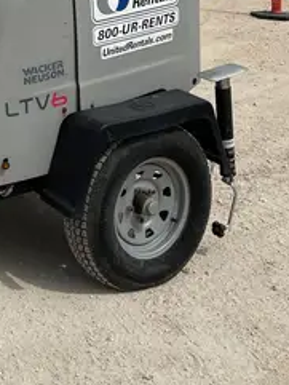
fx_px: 879
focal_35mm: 79
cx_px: -73
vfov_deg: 23.2
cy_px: -39
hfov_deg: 17.6
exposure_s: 1/10753
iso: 50
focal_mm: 4.2
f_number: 1.6
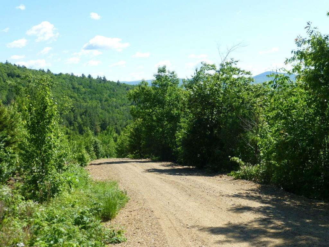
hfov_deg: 47.9
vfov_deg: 36.8
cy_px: 124
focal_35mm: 39
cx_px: 164
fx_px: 371
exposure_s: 1/500
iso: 100
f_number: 3.9
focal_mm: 6.9
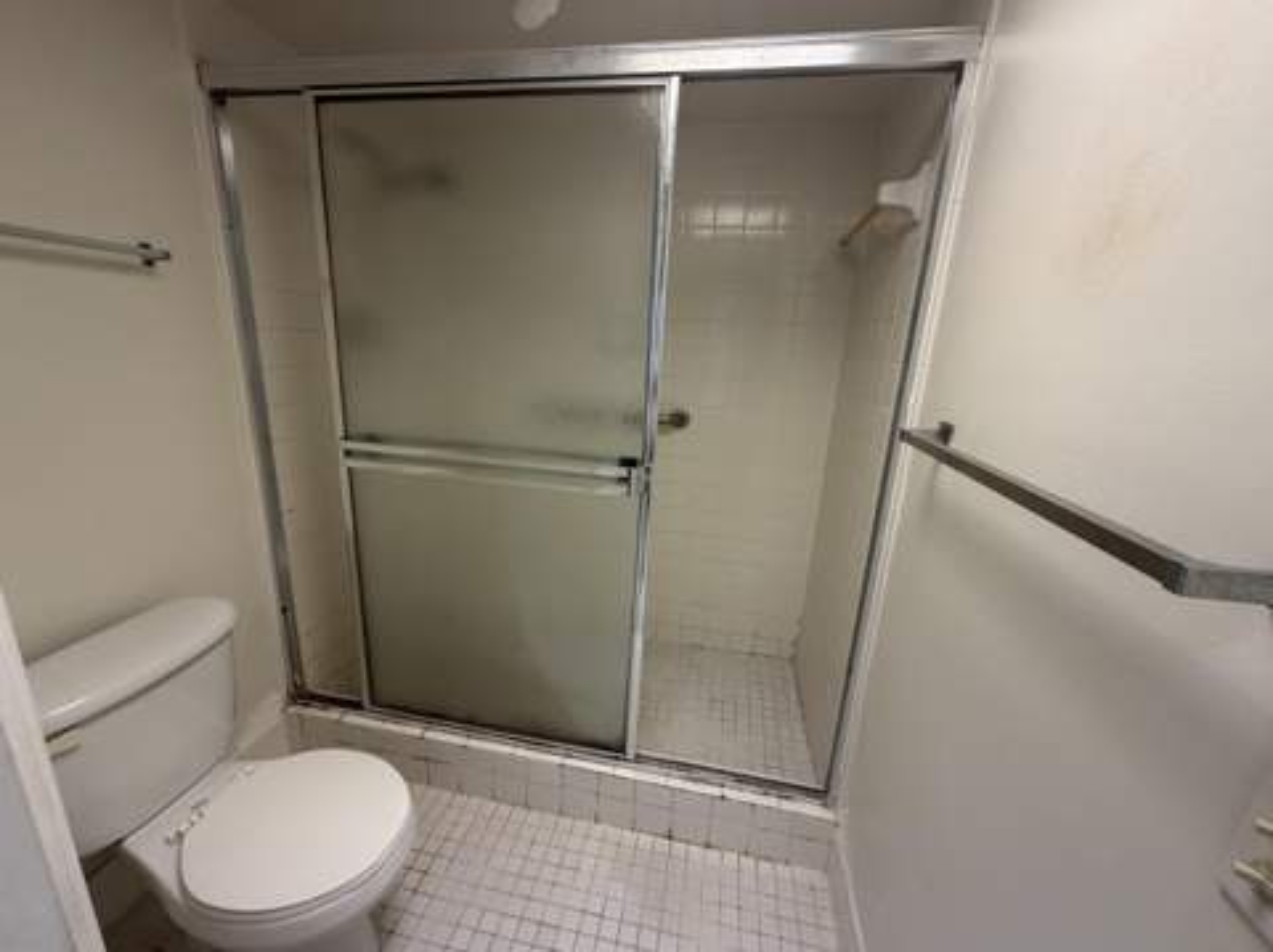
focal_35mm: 14
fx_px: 514
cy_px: 476
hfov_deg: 102.1
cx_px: 636
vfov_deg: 85.6
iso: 160
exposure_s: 1/121
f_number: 2.2
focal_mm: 2.22
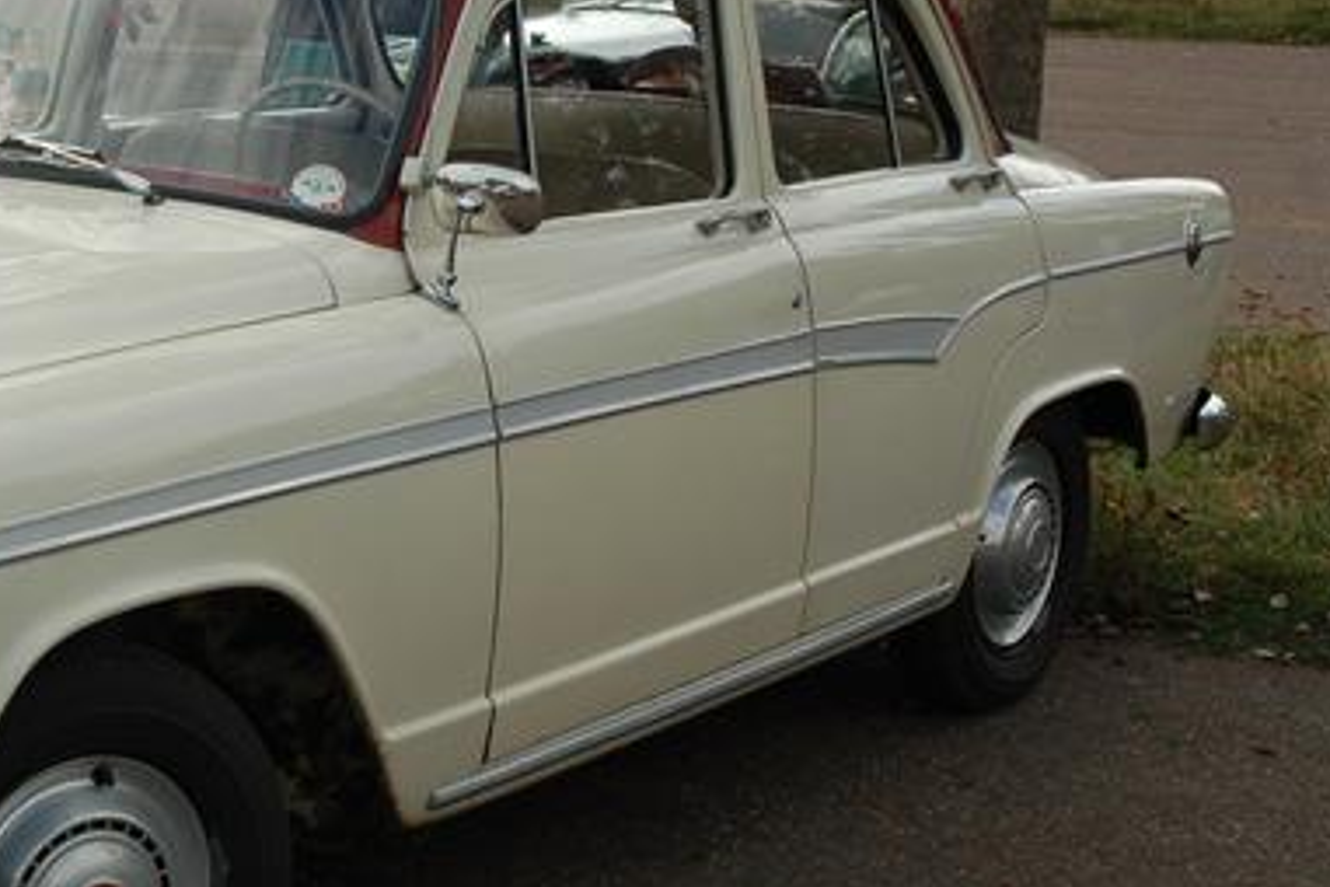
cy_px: 419
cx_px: 96
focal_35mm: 88
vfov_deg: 15.5
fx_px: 3249
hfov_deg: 22.5
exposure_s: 1/250
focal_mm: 31
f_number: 8
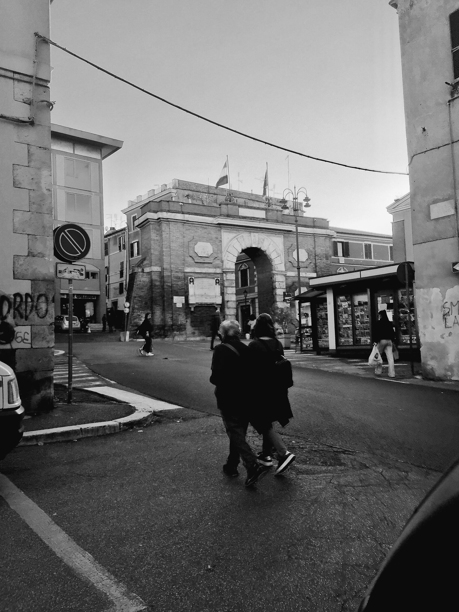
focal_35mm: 29
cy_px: 306
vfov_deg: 61.7
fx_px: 513
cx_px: 230
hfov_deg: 48.2
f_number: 2.2
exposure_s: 1/942
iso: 32
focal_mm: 4.15
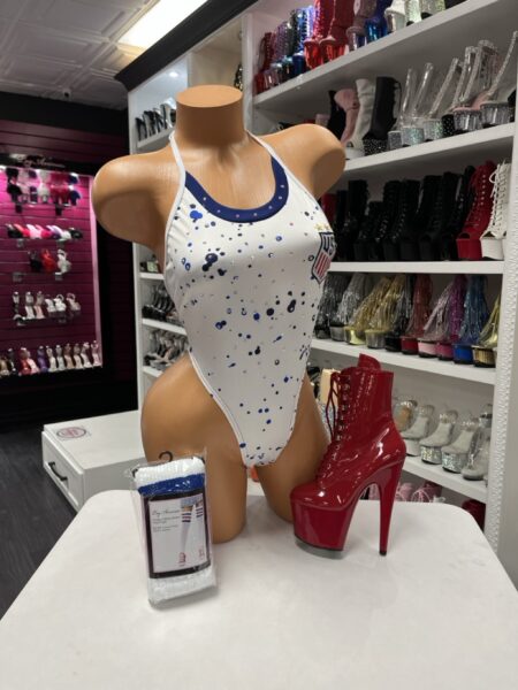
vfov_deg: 67.3
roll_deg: -0.7
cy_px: 345
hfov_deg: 53.1
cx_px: 259
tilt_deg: -9.7
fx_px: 519
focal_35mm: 26
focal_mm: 5.1
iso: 80
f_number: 1.6
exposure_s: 1/60
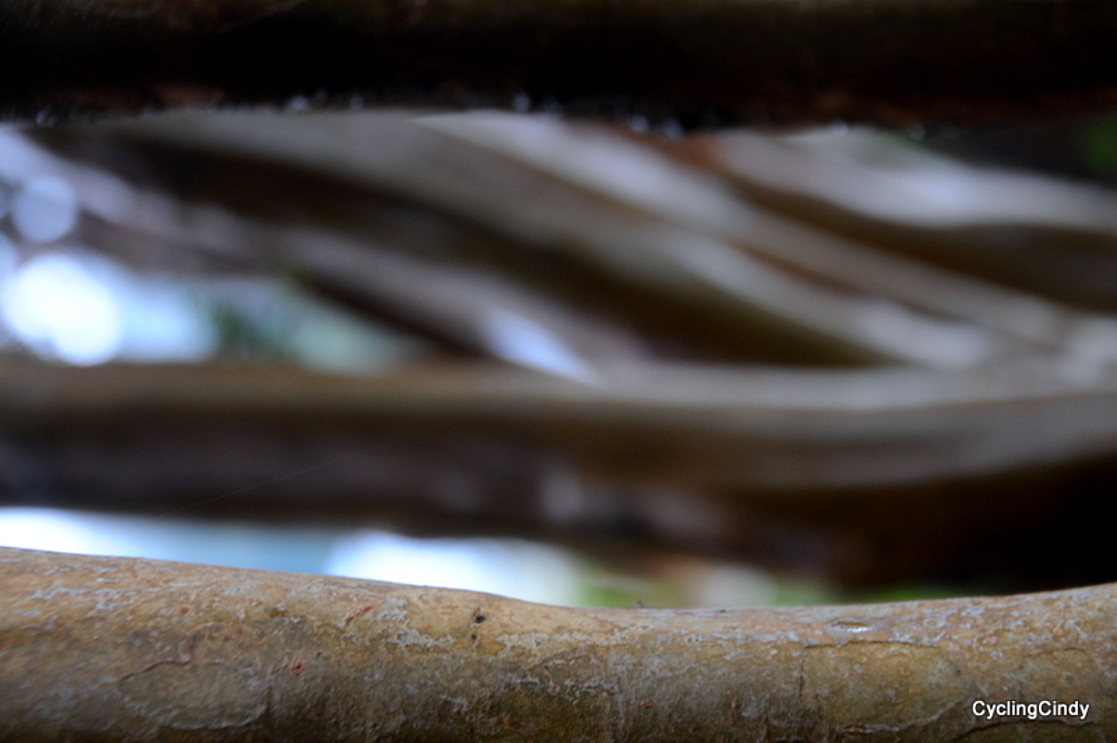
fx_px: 3255
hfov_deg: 19.5
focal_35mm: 105
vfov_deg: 13.0
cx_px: 558
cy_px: 372
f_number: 5.6
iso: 400
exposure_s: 1/80
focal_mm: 70
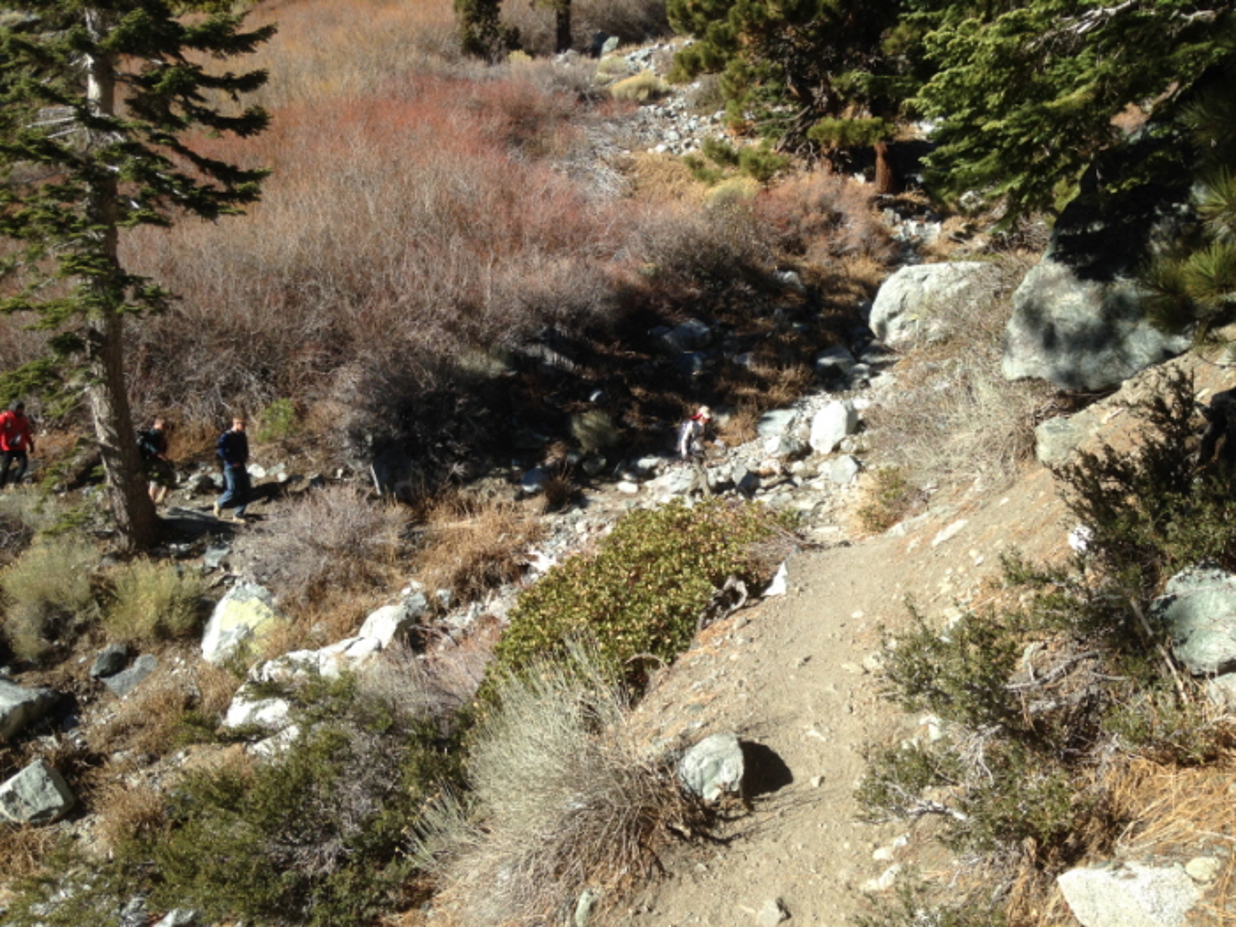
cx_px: 618
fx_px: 1178
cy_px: 464
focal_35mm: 33
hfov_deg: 55.4
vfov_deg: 42.9
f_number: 2.4
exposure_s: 1/985
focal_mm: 4.12
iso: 50
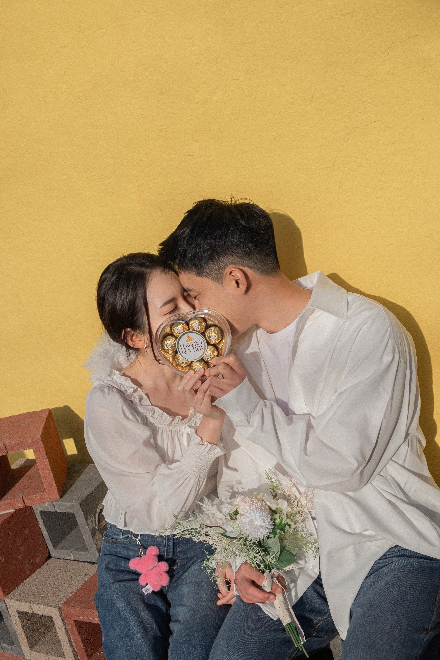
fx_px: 862
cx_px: 220
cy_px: 330
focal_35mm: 47
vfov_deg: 41.9
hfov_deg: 28.6
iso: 200
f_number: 5
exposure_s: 1/1000
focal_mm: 31.5
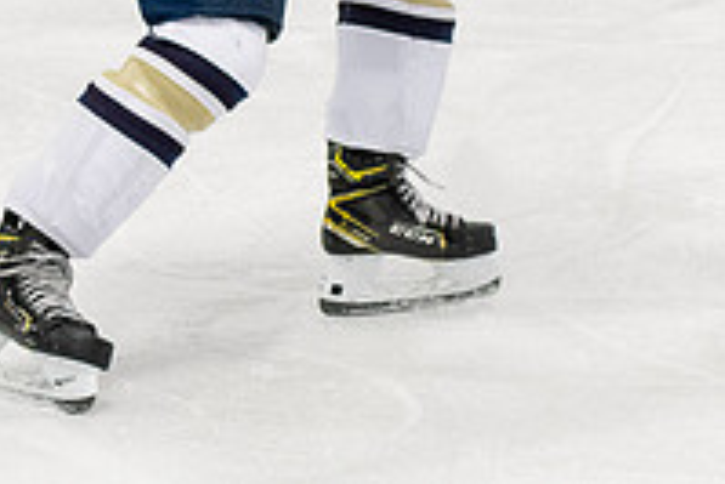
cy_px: -87
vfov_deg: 3.1
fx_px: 8968
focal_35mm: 445
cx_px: 357
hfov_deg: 4.6
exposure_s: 1/800
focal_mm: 70
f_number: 3.2
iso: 2000
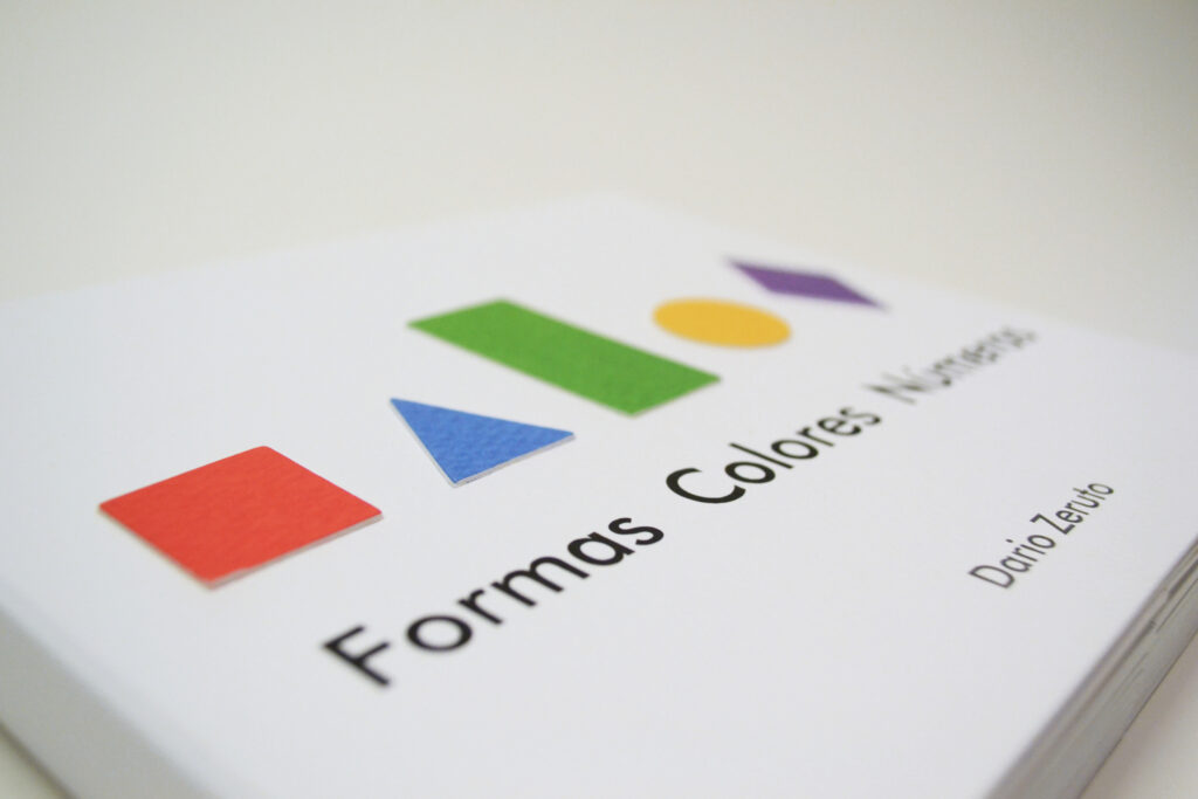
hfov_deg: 45.0
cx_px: 599
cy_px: 400
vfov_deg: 30.9
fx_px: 1448
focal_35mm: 44
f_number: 4.5
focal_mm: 29
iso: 800
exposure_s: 1/400
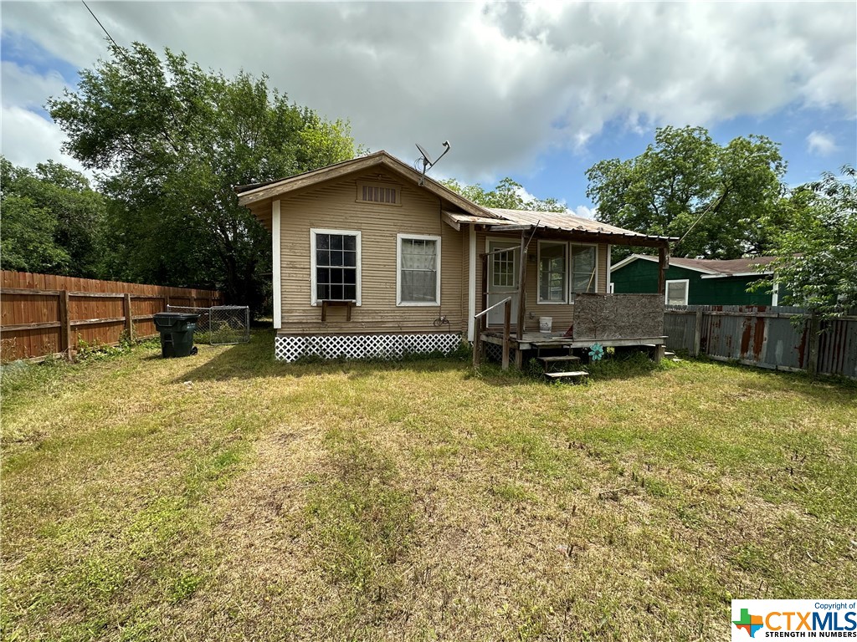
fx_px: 347
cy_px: 321
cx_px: 428
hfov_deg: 102.1
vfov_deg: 85.7
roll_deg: -1.1
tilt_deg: -4.2
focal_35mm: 14
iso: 50
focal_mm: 2.22
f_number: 2.2
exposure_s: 1/1715
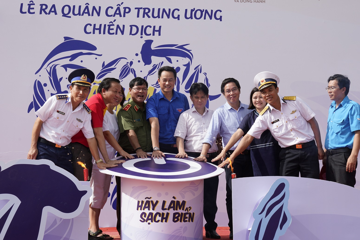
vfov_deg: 17.5
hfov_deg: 26.0
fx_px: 780
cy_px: 120
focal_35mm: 78
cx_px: 180
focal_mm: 52
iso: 200
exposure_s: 1/320
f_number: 10
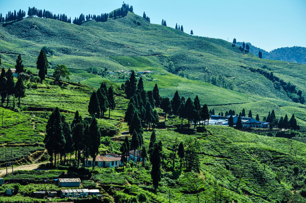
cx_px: 153
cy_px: 102
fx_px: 1248
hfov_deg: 14.0
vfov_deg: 9.3
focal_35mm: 147
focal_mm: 98
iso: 200
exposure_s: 1/800
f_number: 7.1
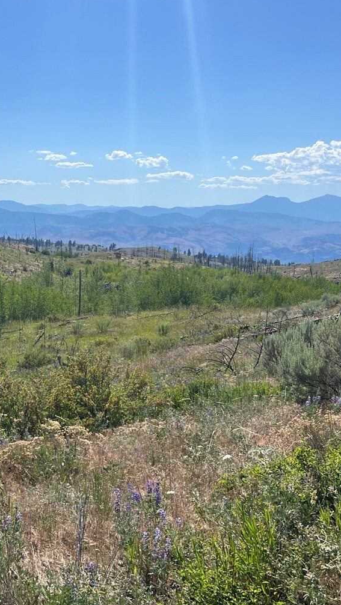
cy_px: 315
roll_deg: -1.1
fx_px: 723
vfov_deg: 45.5
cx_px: 137
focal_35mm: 45
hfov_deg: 26.5
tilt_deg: -7.6
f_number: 1.5
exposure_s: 1/6993
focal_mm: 5.7
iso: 50
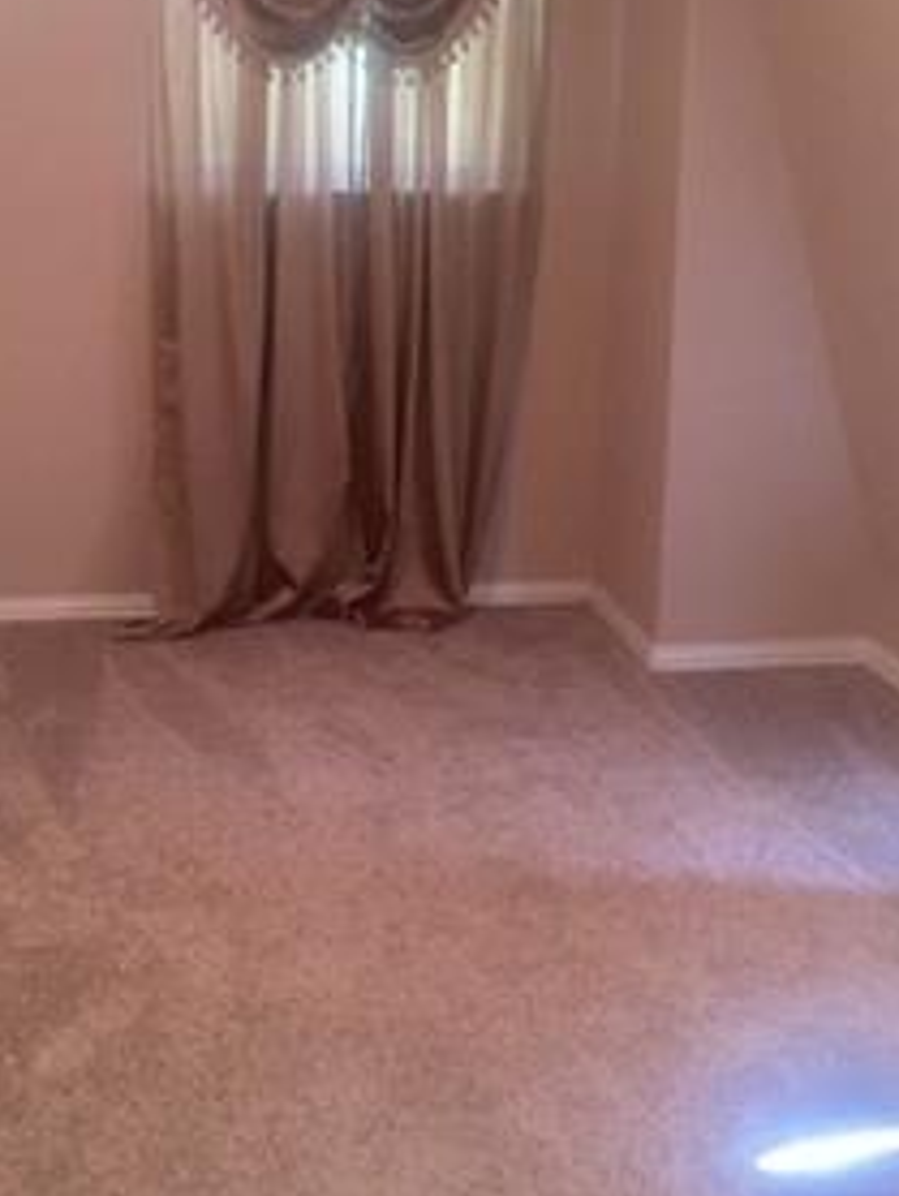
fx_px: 1729
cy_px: 620
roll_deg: -0.8
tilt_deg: -14.4
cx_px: 383
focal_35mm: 50
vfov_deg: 38.2
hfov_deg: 29.1
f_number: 2.2
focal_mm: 4.15
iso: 80
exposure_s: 1/30
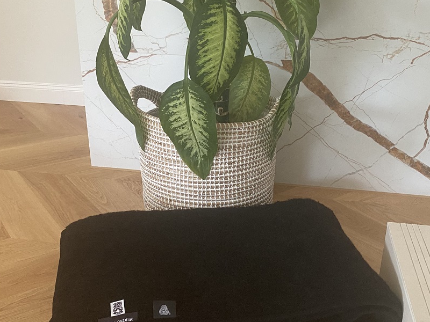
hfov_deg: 47.9
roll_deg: -1.0
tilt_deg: -22.8
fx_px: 484
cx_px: 220
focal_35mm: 39
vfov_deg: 36.8
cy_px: 166
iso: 500
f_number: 1.8
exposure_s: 1/60
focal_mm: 4.25
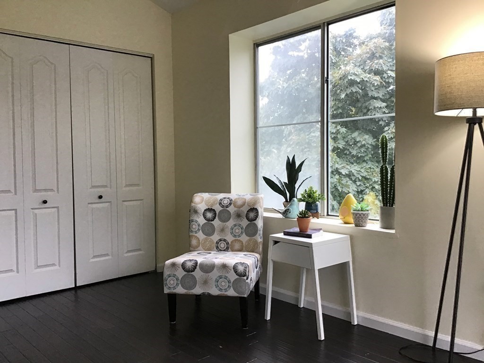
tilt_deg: -1.7
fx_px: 433
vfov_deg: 45.4
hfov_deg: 58.4
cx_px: 242
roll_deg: +1.6
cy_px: 182
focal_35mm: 31
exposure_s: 1/30
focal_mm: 3.3
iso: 32
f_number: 2.4
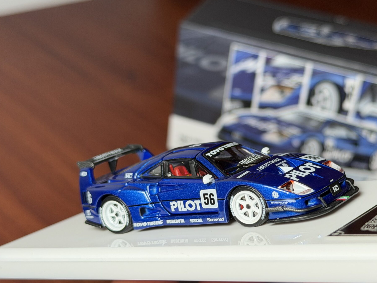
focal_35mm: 68
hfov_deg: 28.5
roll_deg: -7.8
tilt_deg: -30.1
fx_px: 741
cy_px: 148
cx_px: 235
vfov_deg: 21.6
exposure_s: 1/140
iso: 64
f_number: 1.78
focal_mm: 6.76
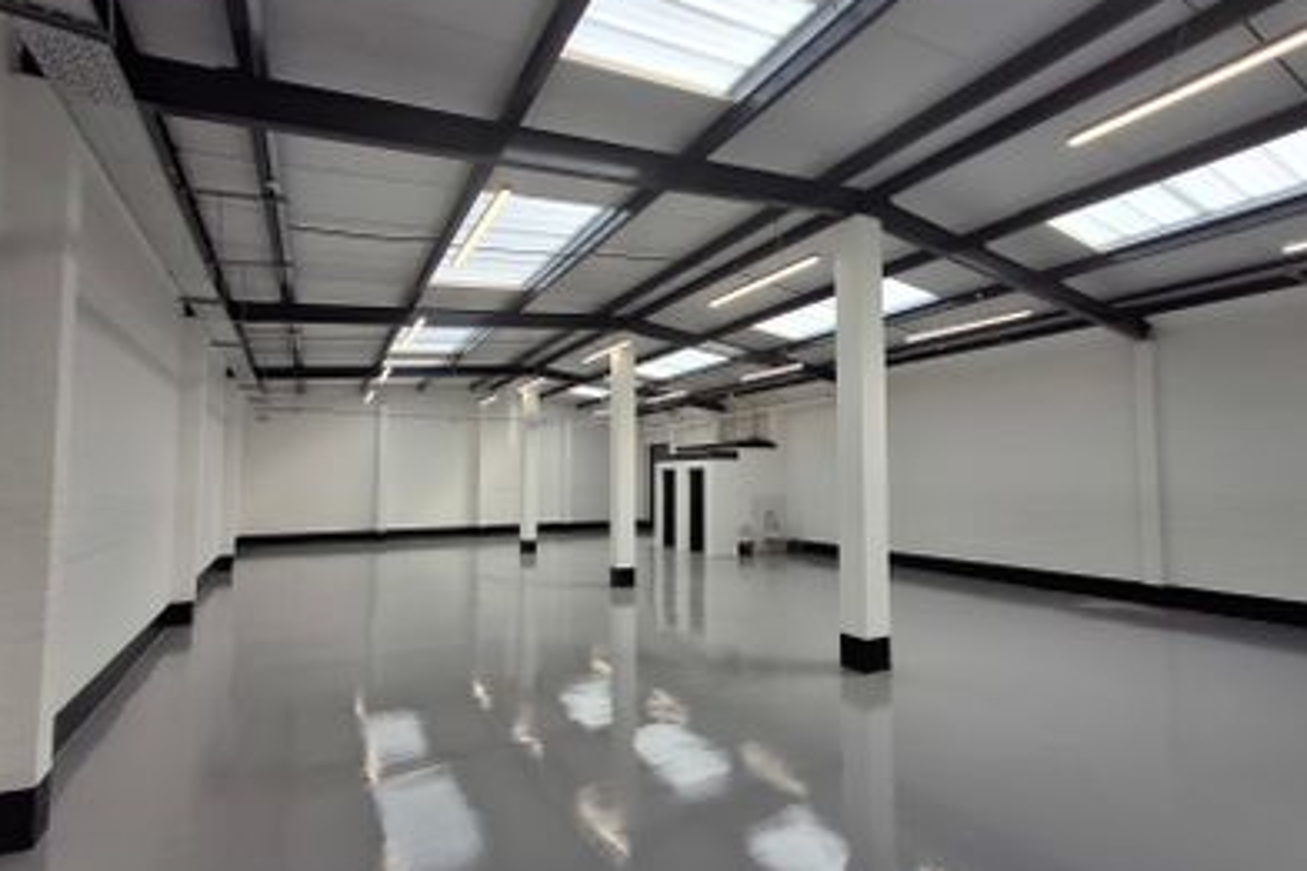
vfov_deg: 70.4
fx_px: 617
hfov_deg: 93.3
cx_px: 654
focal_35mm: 17
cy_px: 451
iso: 40
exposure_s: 1/563
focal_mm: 1.64
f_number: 2.2
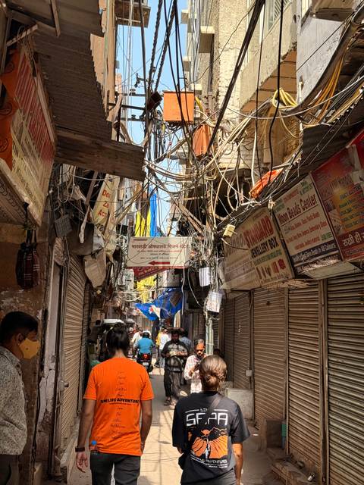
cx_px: 182
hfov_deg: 30.3
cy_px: 242
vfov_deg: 39.7
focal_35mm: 48
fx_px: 673
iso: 80
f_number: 1.78
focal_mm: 6.76
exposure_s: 1/962
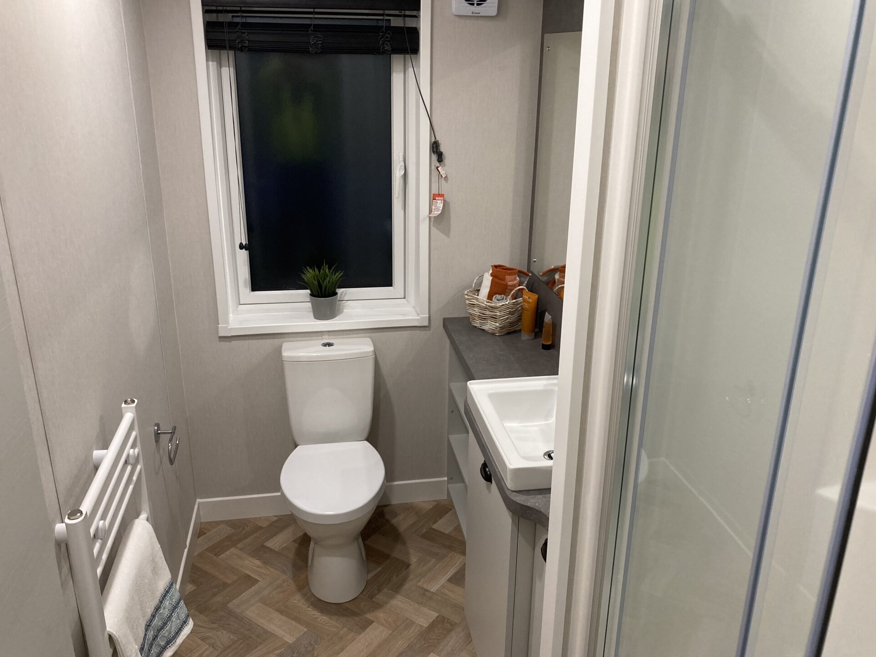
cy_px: 328
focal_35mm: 29
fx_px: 734
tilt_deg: -20.0
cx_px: 436
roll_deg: -0.2
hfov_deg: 61.7
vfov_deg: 48.2
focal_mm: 3.99
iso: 100
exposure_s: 1/50
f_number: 1.8
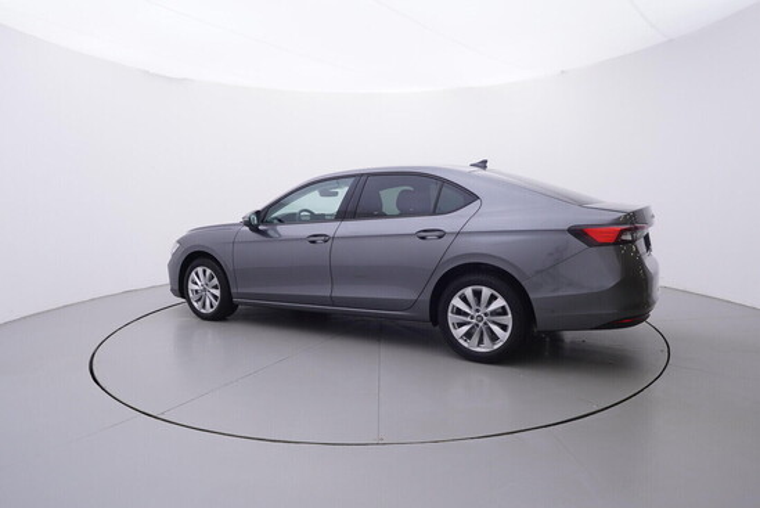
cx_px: 380
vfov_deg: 56.2
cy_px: 254
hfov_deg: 77.3
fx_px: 475
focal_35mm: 22
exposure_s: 1/80
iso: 200
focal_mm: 15
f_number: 5
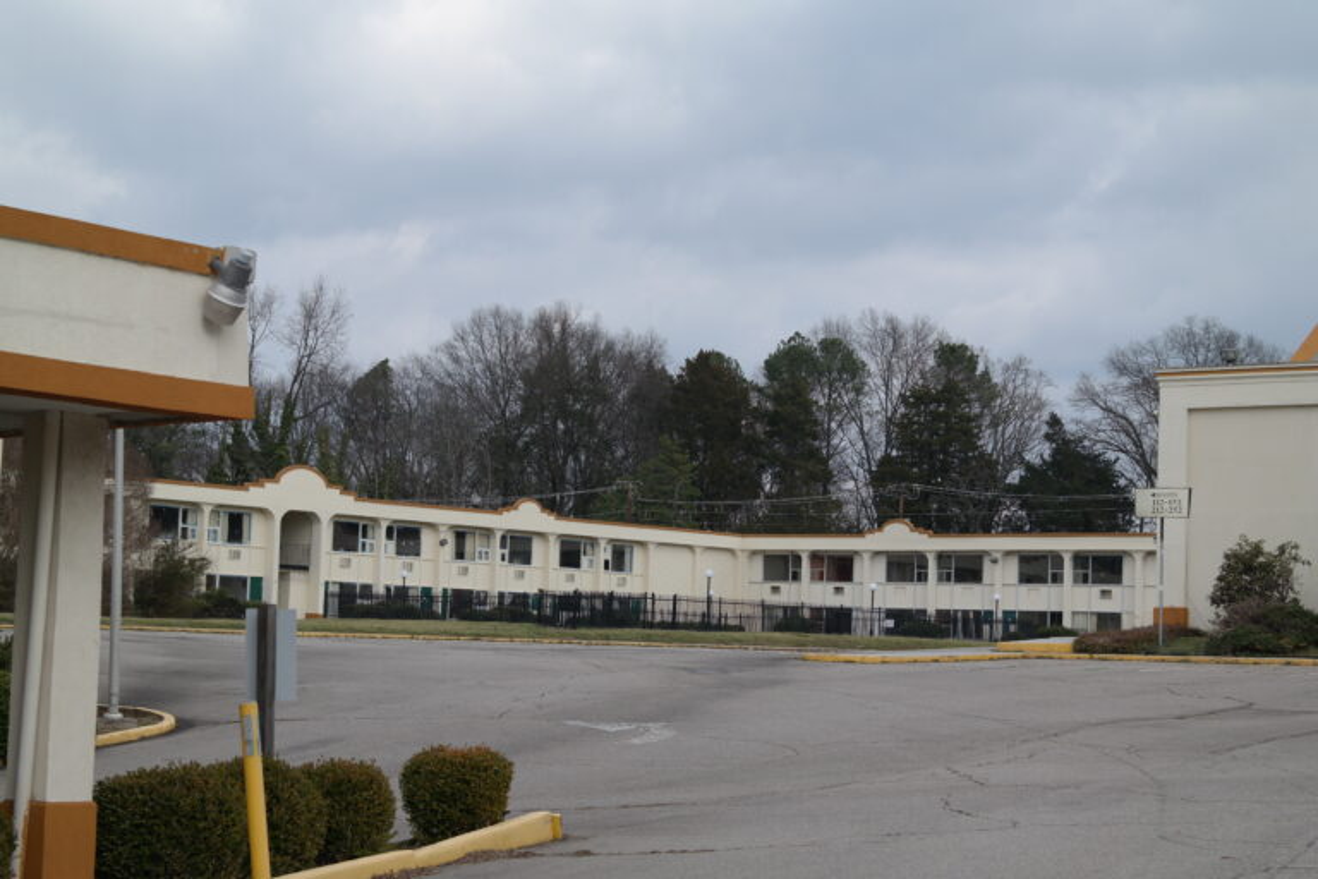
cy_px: 440
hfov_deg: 26.3
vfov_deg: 17.7
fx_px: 2819
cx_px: 659
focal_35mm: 77
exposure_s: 1/250
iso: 100
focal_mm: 50
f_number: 7.1
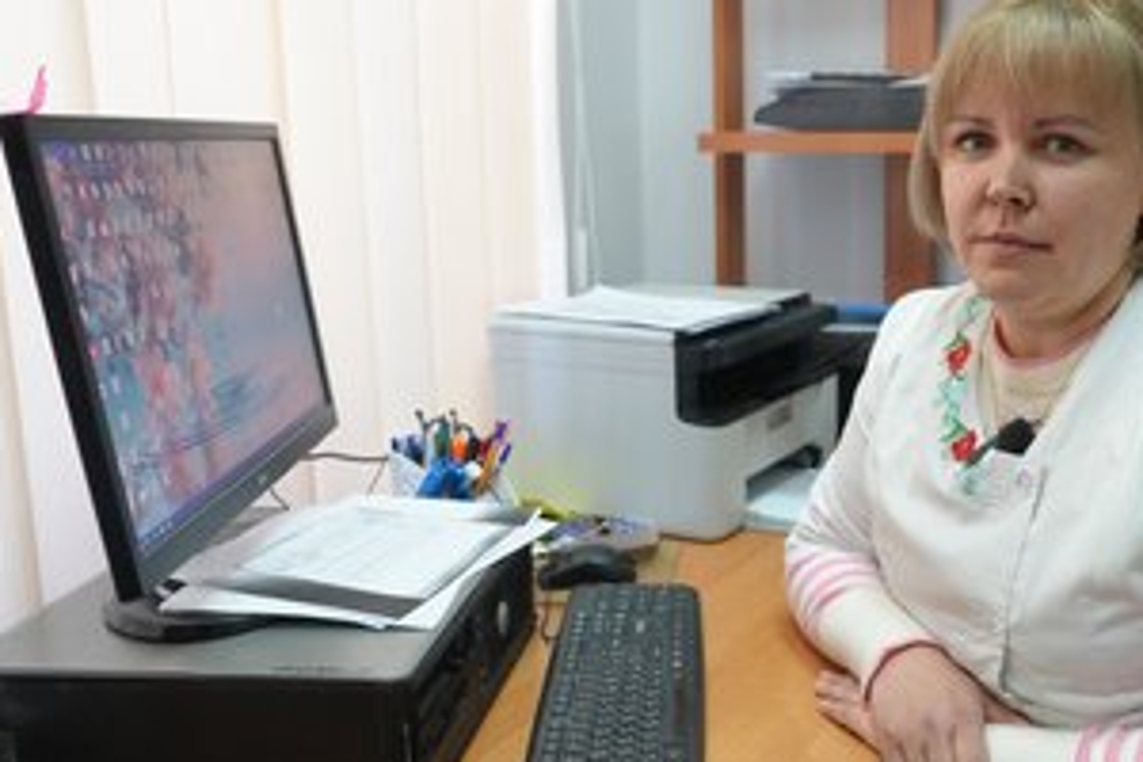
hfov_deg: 47.7
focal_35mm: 40
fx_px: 1270
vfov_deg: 33.4
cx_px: 754
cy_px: 379
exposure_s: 1/160
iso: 1250
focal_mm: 30
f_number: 4
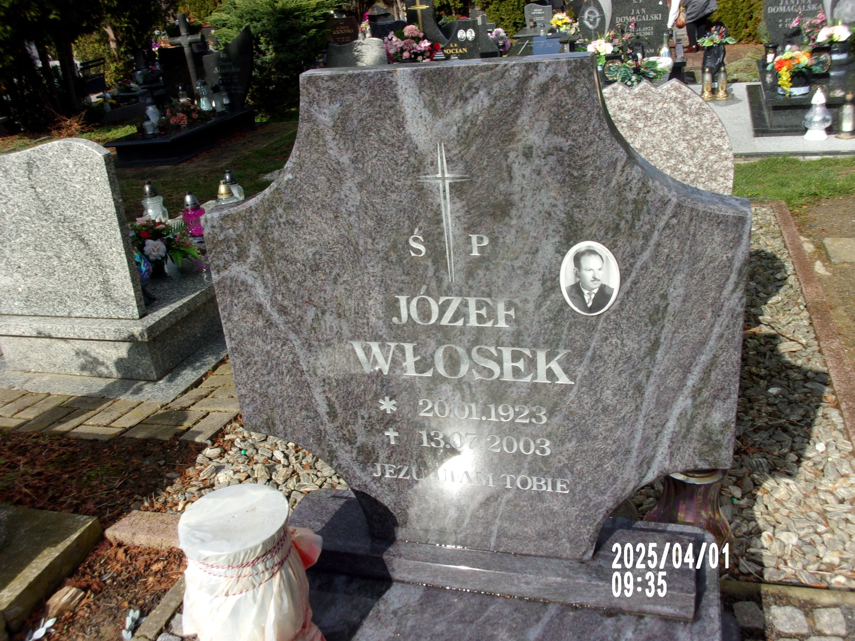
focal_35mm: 36
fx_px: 889
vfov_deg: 39.7
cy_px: 320
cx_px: 428
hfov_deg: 51.4
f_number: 11.8
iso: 80
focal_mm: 6.4
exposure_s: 1/110
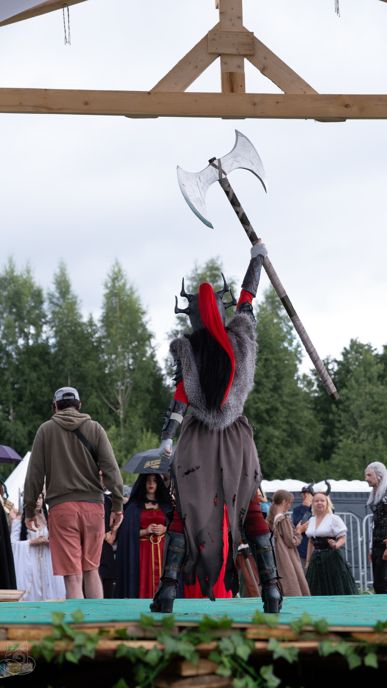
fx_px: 1587
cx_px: 215
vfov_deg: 24.5
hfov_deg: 13.9
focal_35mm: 87
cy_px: 344
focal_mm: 55
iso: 800
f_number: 3.6
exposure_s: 1/800
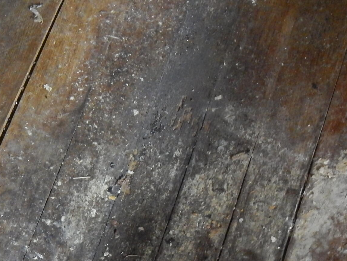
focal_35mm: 125
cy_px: 268
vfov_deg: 11.7
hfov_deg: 15.7
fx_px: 1253
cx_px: 111
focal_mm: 8.6
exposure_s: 1/15
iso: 640
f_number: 3.7
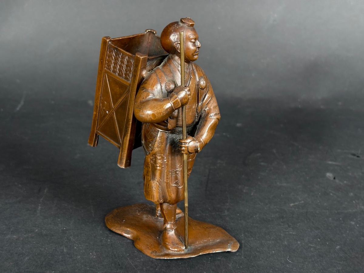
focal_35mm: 52
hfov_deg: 36.8
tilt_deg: -23.0
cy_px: 136
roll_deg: -0.8
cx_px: 182
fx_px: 547
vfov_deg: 28.0
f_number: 1.6
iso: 160
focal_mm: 5.96
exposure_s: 1/60
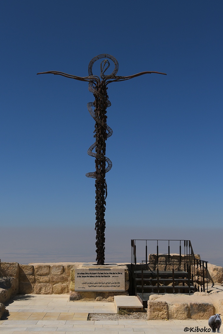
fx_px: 353
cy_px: 167
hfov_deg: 35.1
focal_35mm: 38
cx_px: 112
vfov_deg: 50.7
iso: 64
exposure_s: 1/1250
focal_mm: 38
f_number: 8
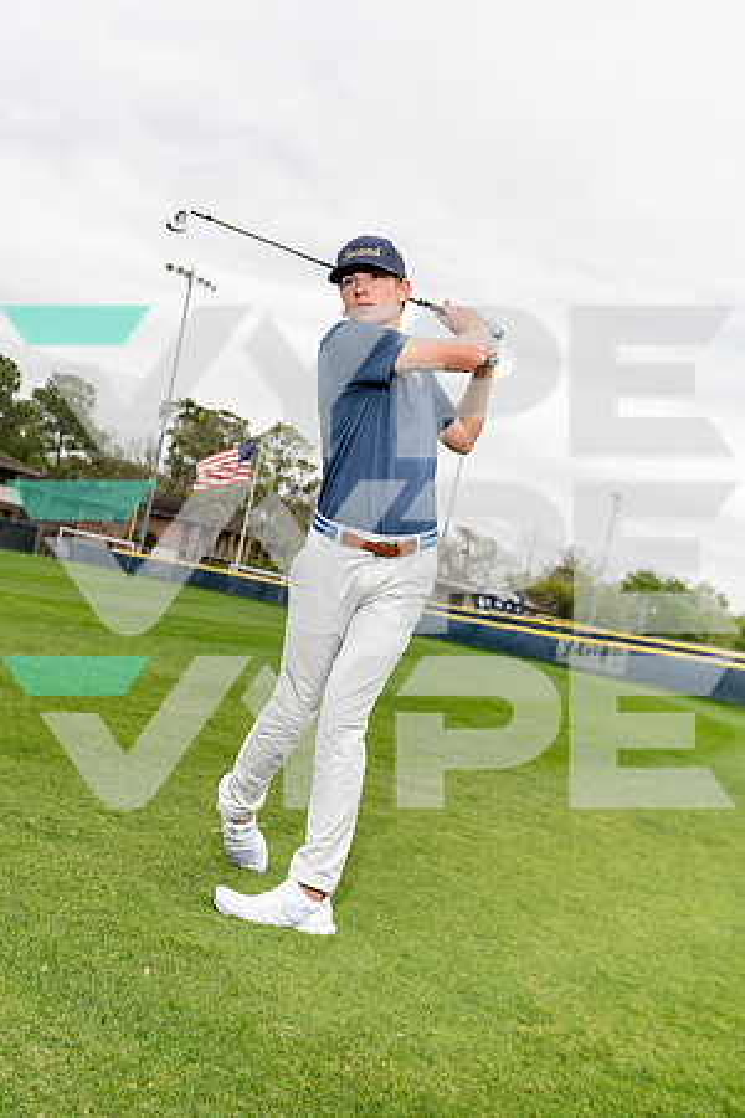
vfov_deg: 47.4
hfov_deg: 32.6
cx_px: 372
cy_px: 559
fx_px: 1273
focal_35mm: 41
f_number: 4.5
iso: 100
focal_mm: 41
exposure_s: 1/250
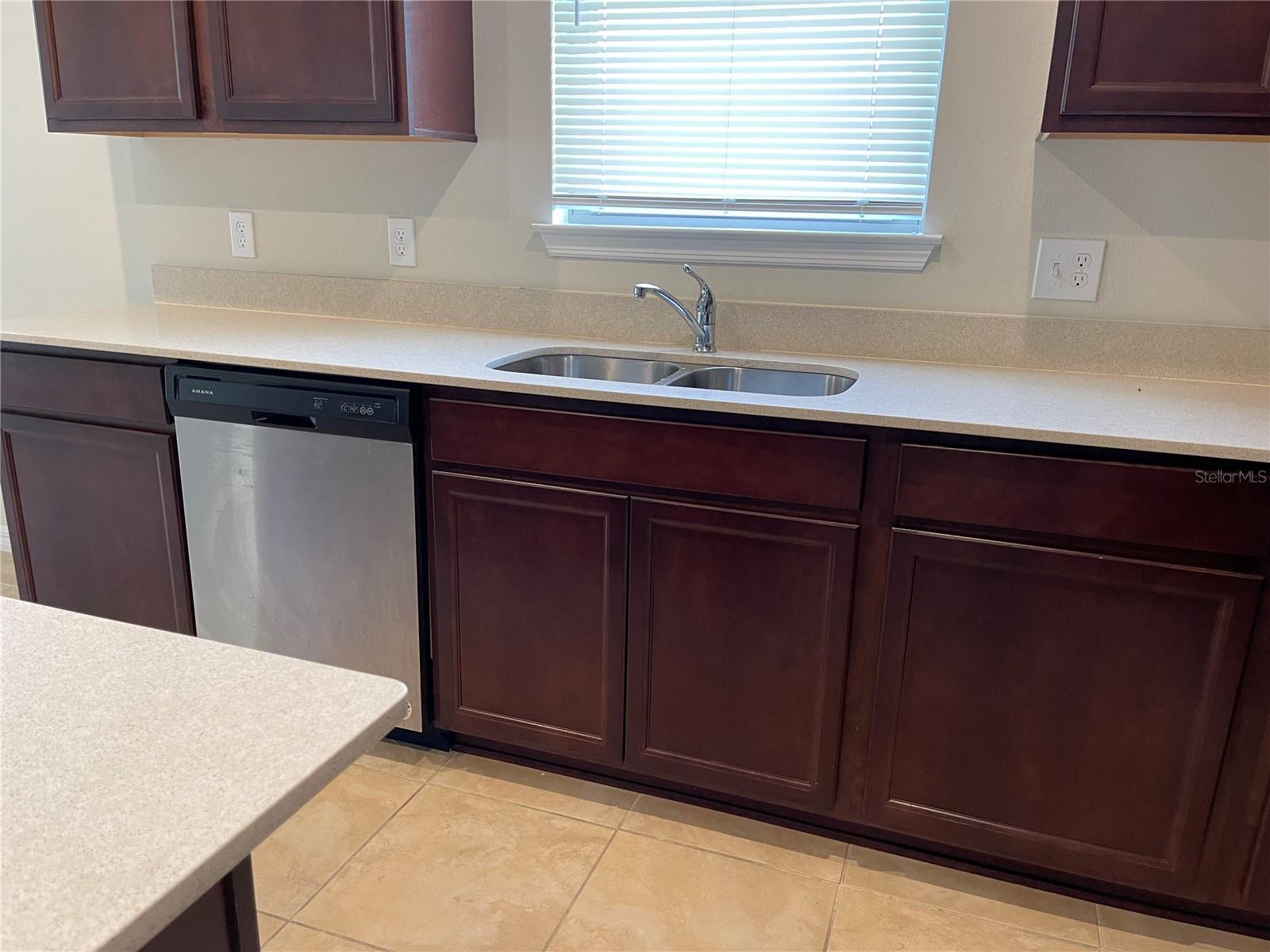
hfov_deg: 67.3
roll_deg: -0.9
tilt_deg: -17.1
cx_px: 635
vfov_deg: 53.1
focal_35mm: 26
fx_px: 954
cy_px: 476
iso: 160
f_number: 1.6
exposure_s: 1/60
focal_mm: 5.1
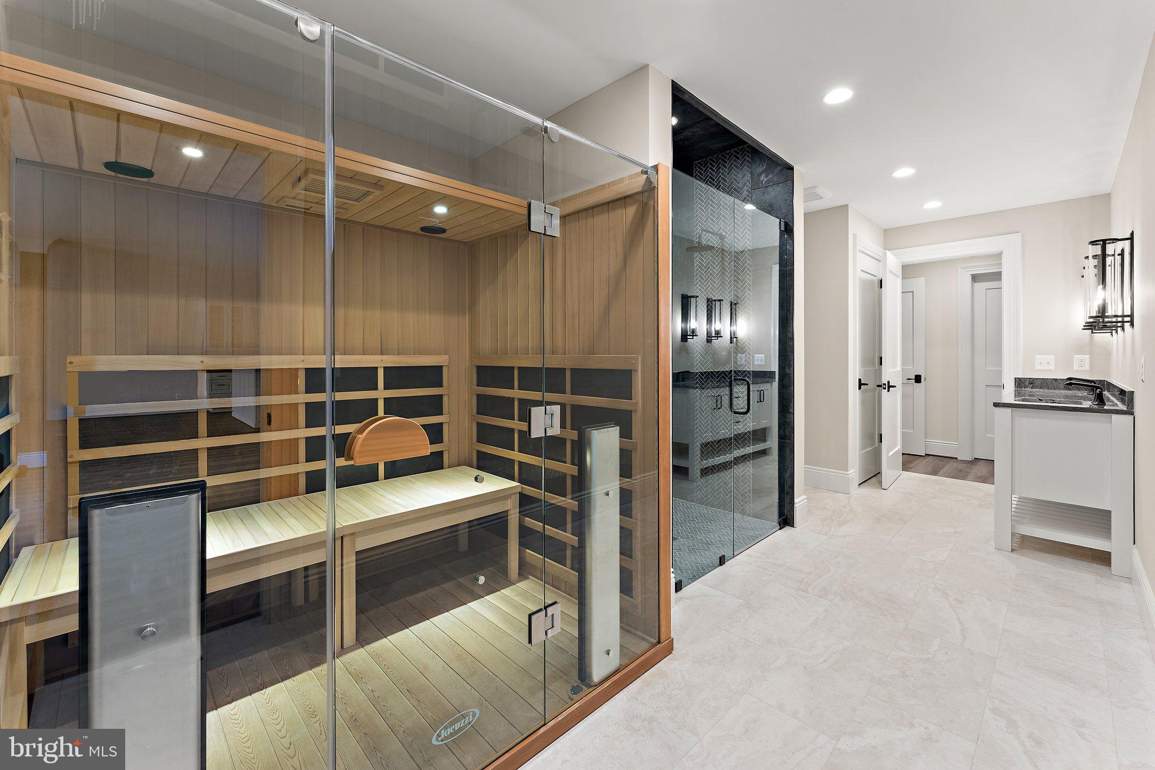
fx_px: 449
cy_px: 385
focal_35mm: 14
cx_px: 578
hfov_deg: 104.3
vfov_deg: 81.2
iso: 500
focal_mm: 14
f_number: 8
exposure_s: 1/1.67
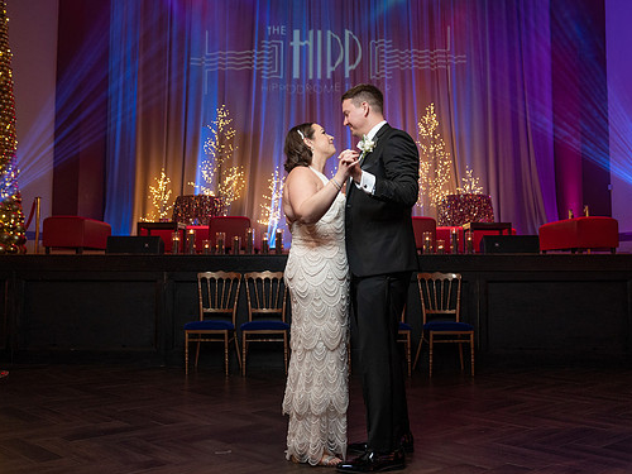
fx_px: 694
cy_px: 216
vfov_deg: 37.7
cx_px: 302
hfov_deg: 49.0
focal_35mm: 38
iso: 2000
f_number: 4
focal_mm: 31
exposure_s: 1/100
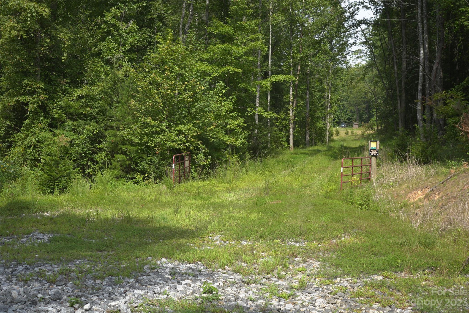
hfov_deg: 46.4
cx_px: 234
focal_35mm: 42
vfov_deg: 31.9
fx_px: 547
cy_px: 156
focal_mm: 28
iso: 100
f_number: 3.5
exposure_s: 1/640
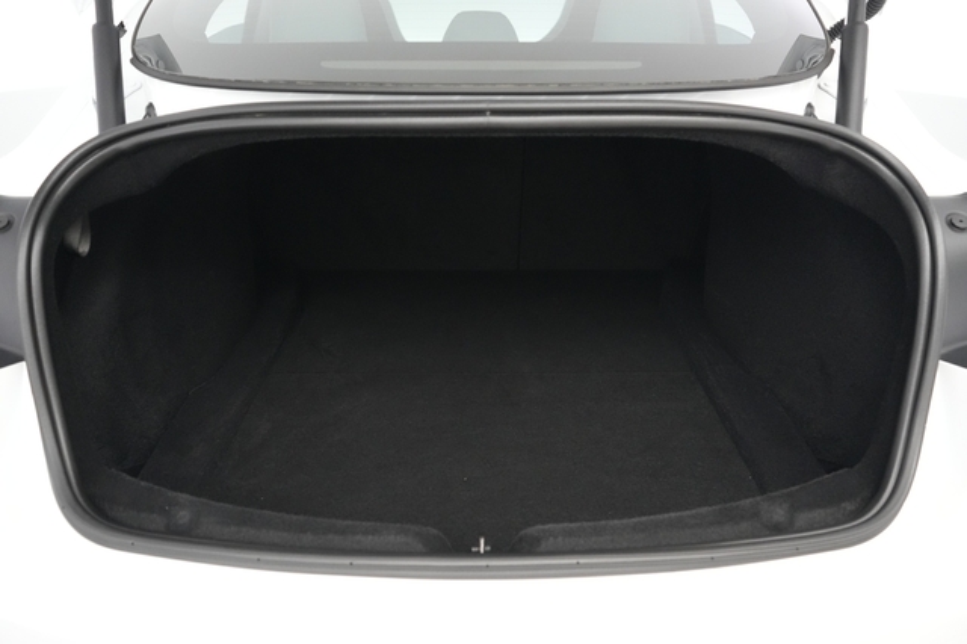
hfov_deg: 65.5
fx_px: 752
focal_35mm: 28
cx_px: 484
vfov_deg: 46.4
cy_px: 322
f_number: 2.8
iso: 6400
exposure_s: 1/160
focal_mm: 28
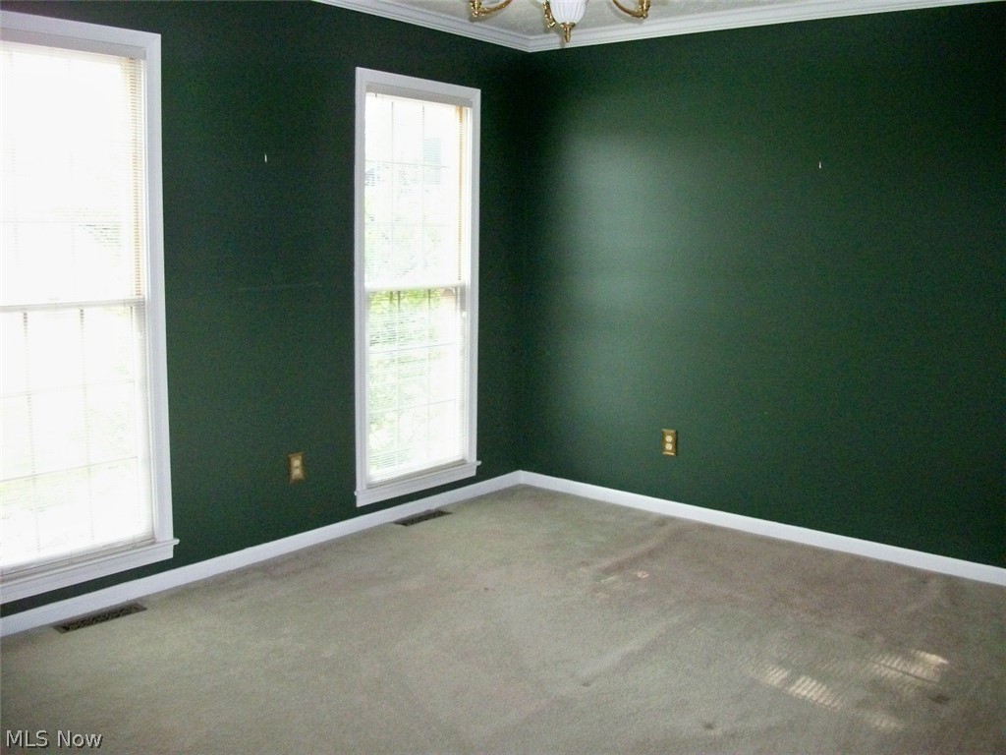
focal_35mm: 32
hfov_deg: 56.8
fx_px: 930
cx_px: 503
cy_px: 378
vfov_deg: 44.2
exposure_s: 1/125
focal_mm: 5.7
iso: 328
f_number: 2.9
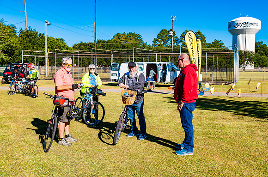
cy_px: 85
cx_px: 139
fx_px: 280
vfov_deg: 35.1
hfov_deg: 51.1
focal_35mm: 38
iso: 100
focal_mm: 35
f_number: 2.8
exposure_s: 1/1600
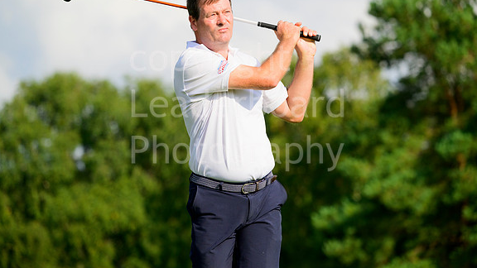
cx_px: 238
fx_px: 2934
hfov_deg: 9.3
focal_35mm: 232
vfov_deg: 5.2
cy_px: 111
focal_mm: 220
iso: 640
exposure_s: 1/3200
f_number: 5.6
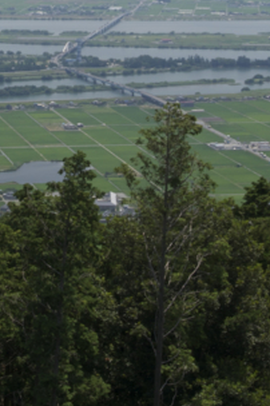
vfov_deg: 14.7
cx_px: 42
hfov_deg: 10.0
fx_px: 1545
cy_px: -23
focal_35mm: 137
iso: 200
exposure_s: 1/100
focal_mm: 35
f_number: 22
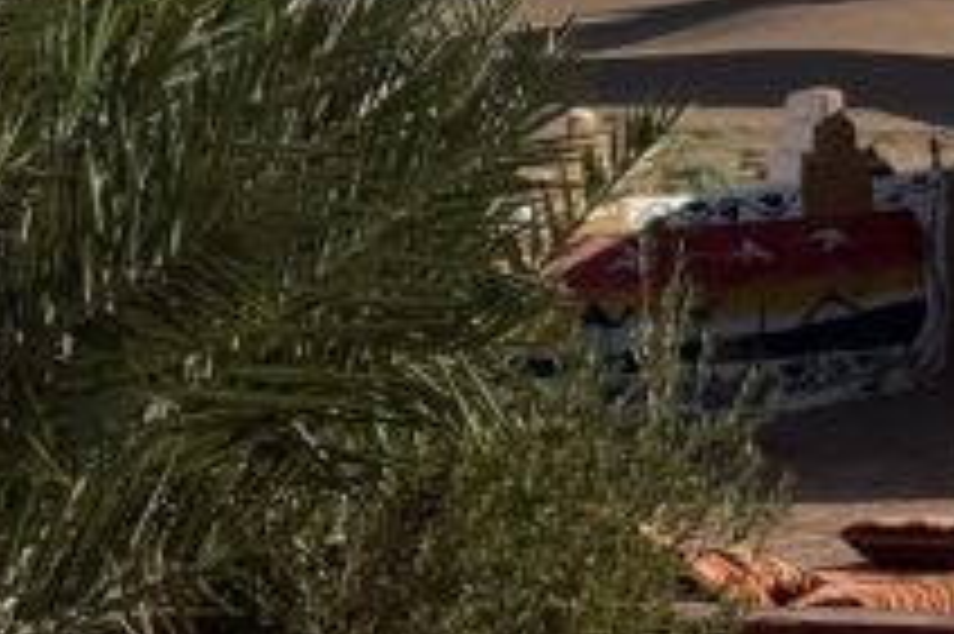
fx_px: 6381
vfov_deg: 5.7
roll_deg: +0.2
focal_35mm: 241
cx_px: 585
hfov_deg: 8.5
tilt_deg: +0.9
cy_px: -103
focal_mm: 6.76
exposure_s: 1/7143
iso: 80
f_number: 1.78
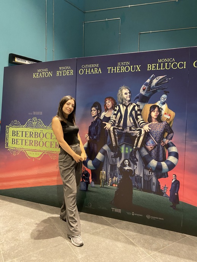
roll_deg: -1.0
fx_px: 197
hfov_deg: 53.1
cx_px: 98
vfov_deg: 67.3
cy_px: 131
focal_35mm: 26
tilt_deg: -3.2
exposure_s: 1/25
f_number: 1.8
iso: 500
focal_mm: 4.25
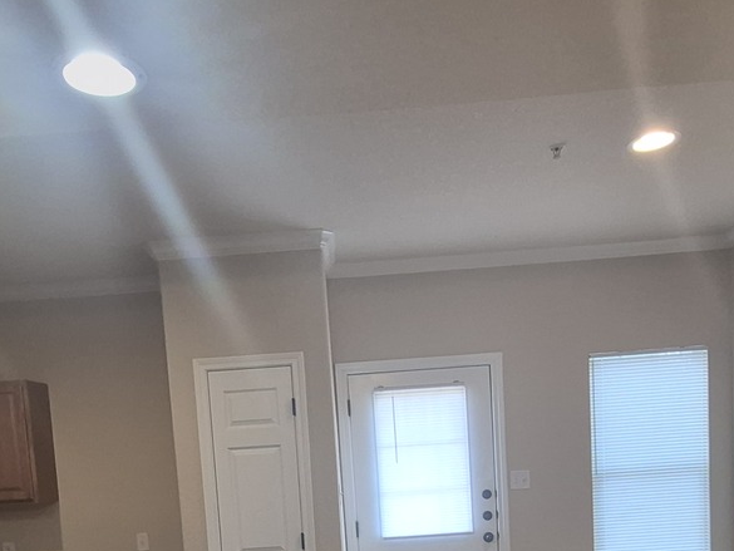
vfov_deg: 40.3
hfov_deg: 56.8
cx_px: 360
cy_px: 512
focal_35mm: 32
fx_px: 679
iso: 200
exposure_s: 1/60
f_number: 2.2
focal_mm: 1.74
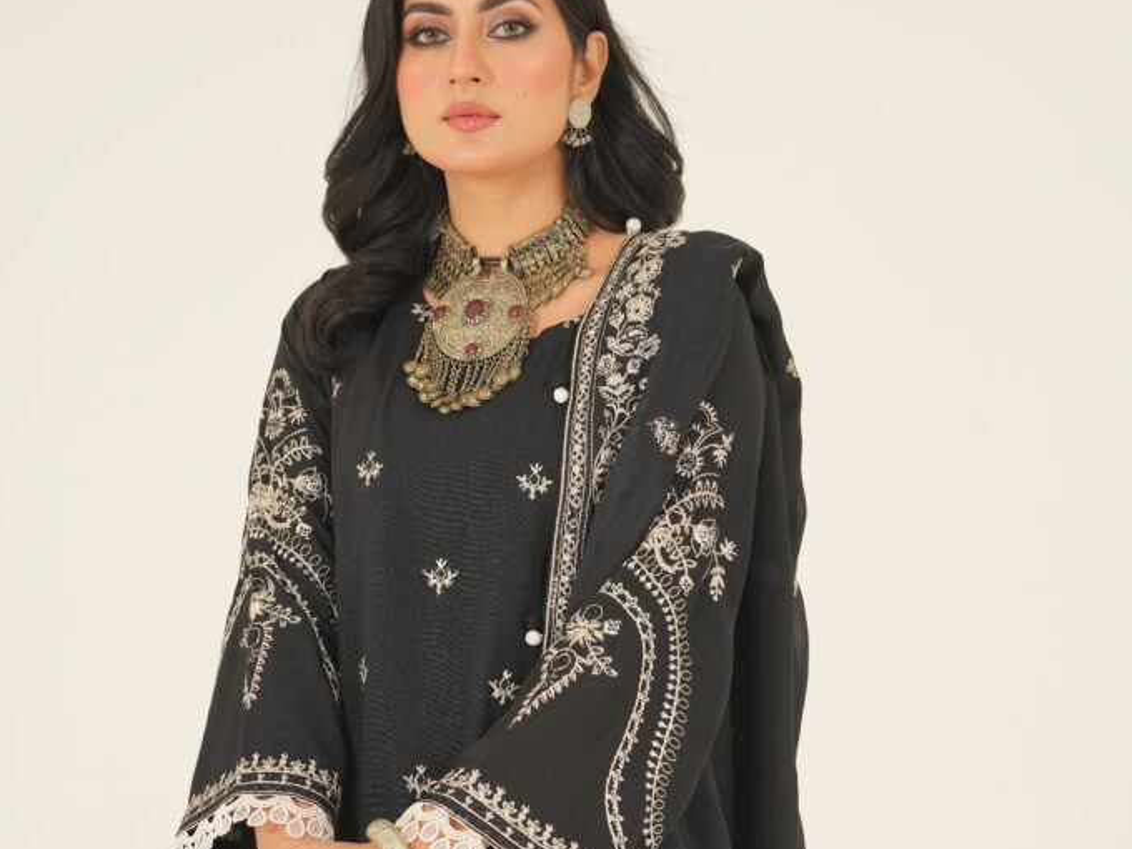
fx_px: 4971
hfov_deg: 13.0
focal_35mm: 152
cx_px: 565
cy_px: 568
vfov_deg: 9.8
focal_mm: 105
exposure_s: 1/250
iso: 200
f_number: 5
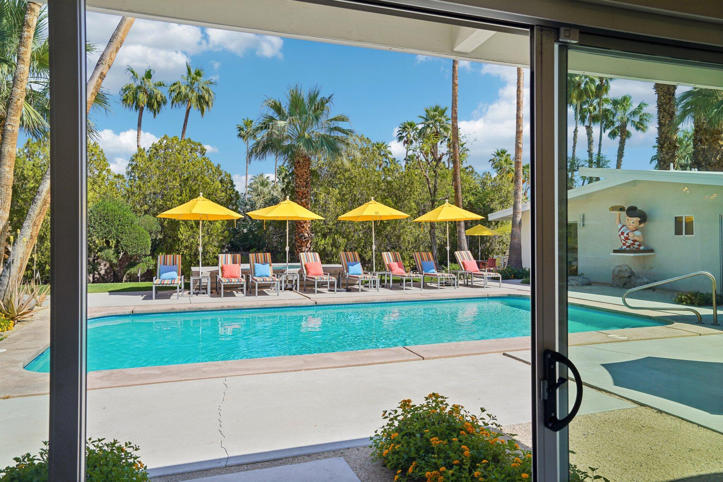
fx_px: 502
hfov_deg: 71.5
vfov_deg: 51.3
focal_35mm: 25
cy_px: 241
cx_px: 362
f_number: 8
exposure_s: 1/320
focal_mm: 25
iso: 100
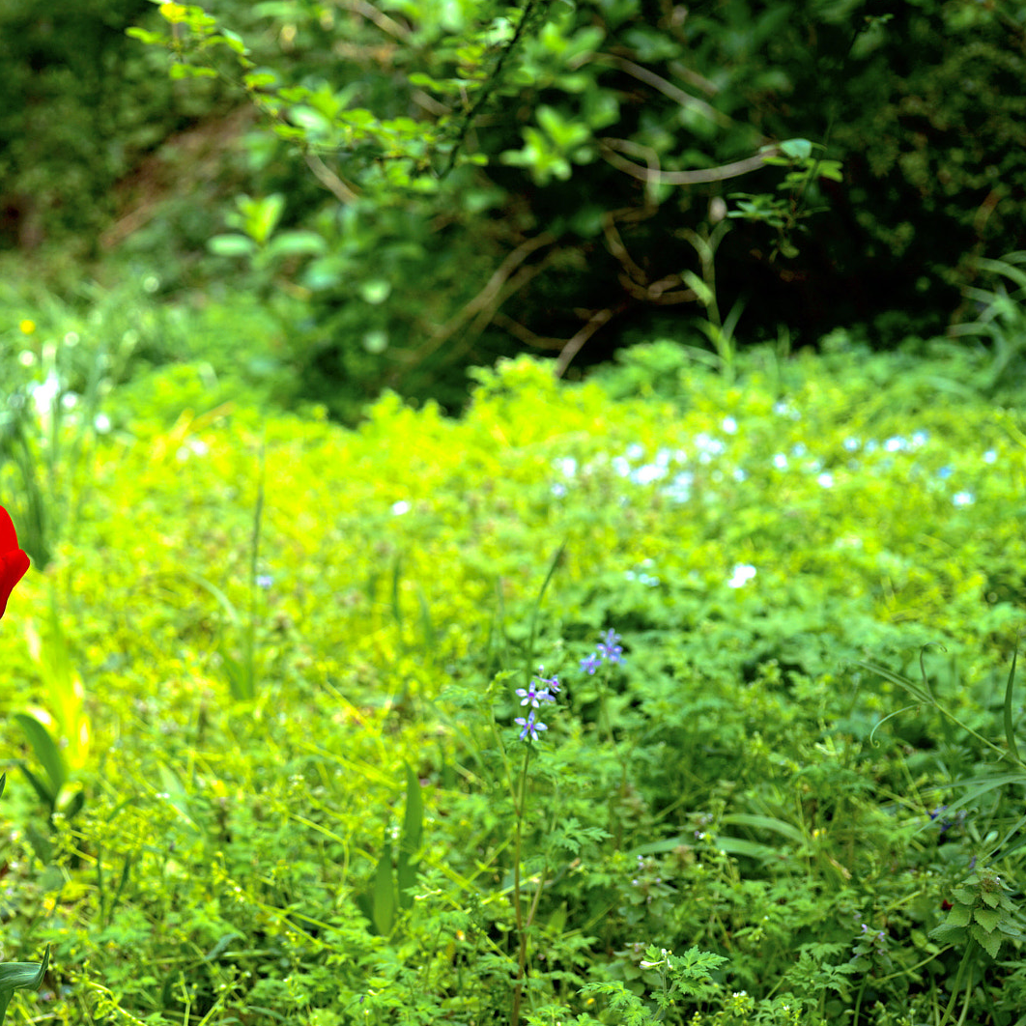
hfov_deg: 26.6
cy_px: 512
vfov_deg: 26.9
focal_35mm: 64
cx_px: 272
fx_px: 2146
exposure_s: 1/160
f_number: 4.5
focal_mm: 50
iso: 100
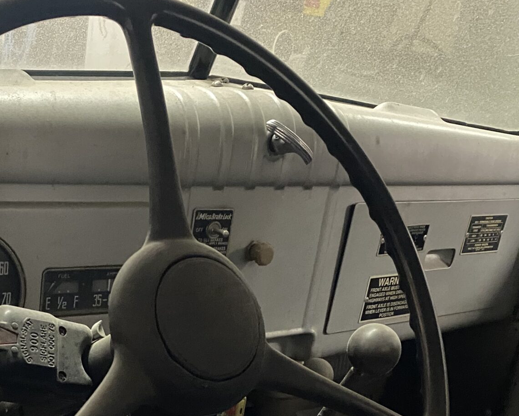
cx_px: 168
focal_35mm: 57
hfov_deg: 32.7
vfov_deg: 25.5
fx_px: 876
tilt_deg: -25.2
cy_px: 406
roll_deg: -8.9
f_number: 1.8
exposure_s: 1/24
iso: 800
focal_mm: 4.25
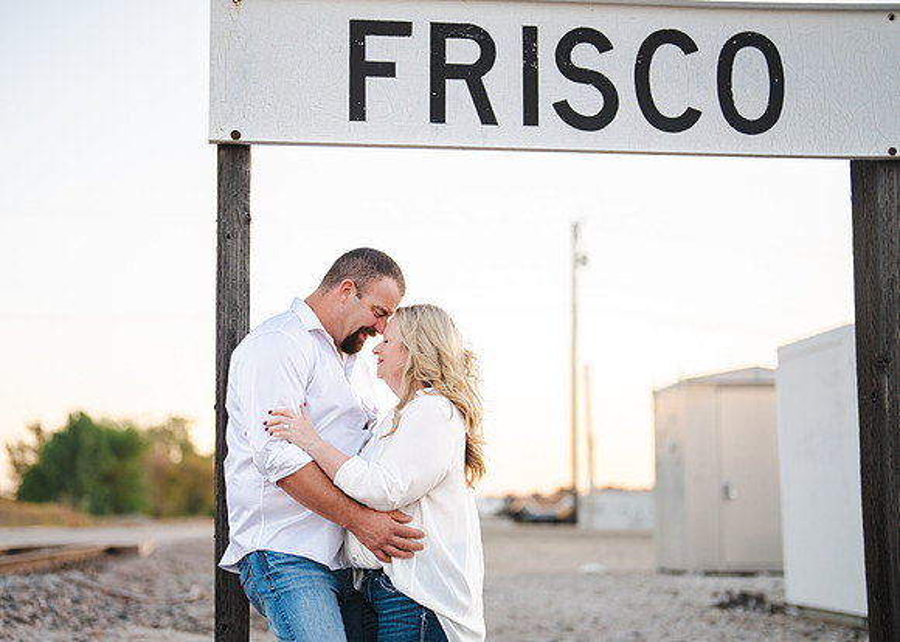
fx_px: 1440
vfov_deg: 25.1
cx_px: 389
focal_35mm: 56
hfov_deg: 34.7
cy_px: 336
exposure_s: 1/1000
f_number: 1.2
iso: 320
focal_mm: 50
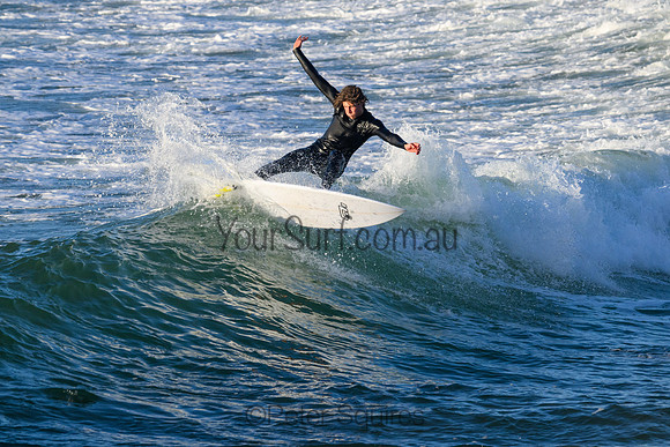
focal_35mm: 440
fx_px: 8190
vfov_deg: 3.1
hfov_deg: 4.7
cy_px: 224
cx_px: 335
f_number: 11
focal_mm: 440
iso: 2200
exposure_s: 1/2000
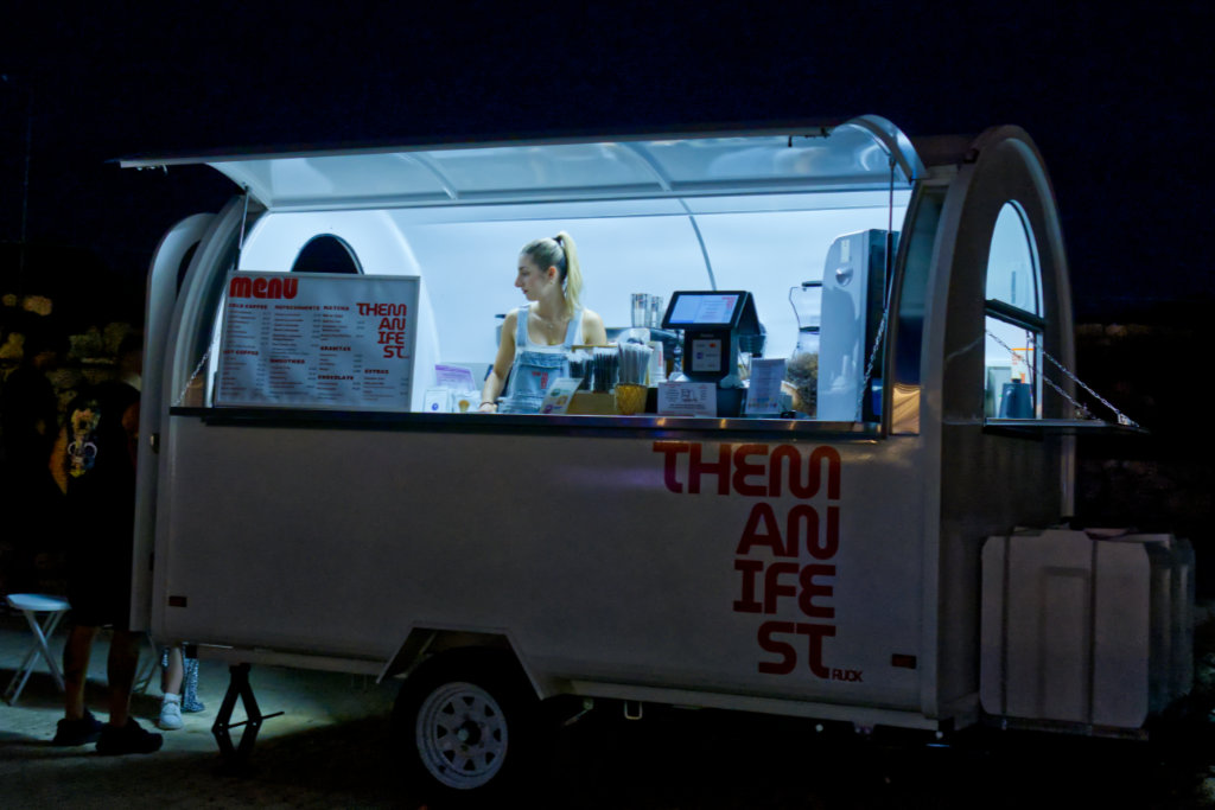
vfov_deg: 29.9
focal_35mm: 45
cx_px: 608
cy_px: 405
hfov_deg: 43.6
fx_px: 1519
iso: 3200
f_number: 4
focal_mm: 30
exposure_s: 1/160
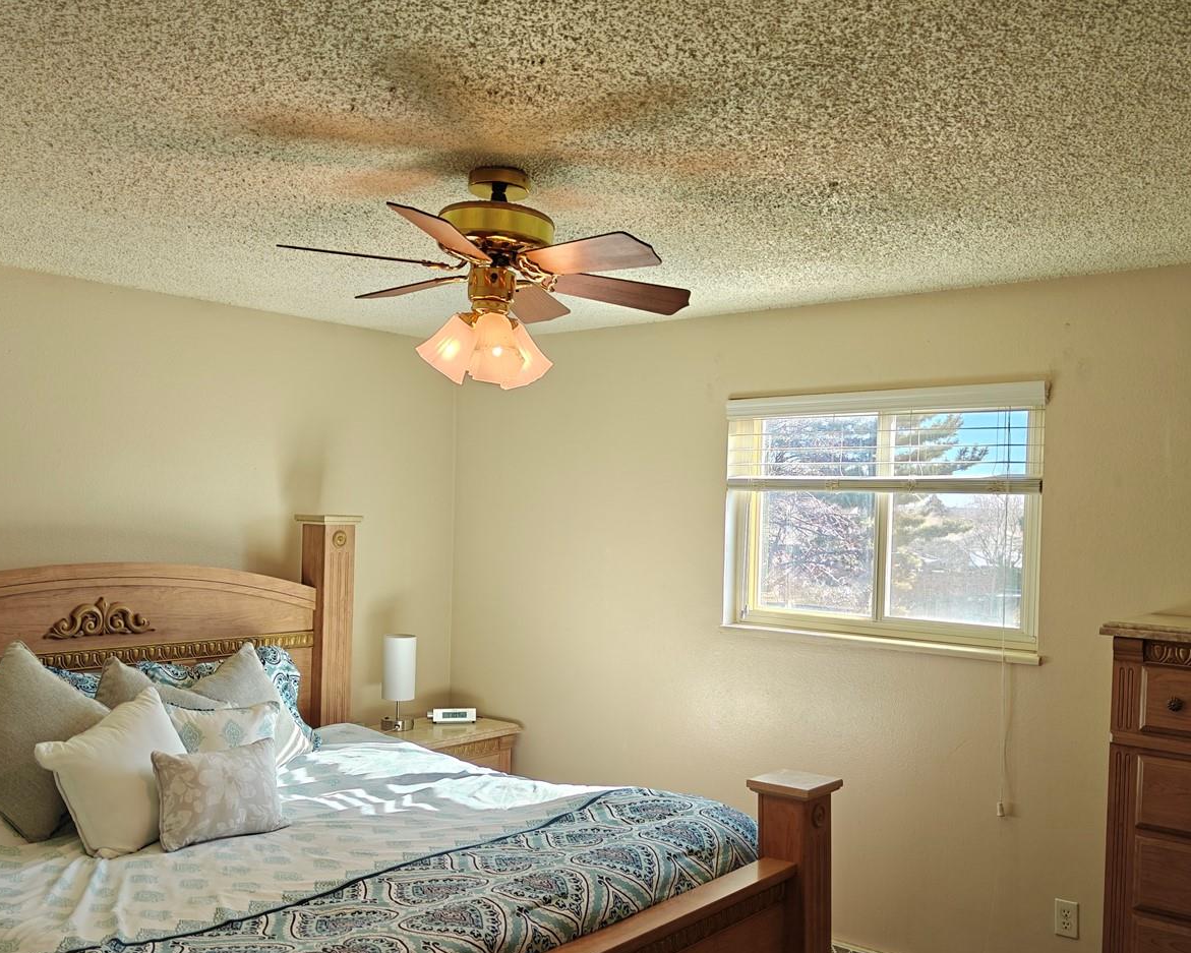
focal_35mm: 32
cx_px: 574
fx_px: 1128
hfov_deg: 55.6
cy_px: 544
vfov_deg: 45.7
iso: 125
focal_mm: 5.59
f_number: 1.8
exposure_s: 1/120
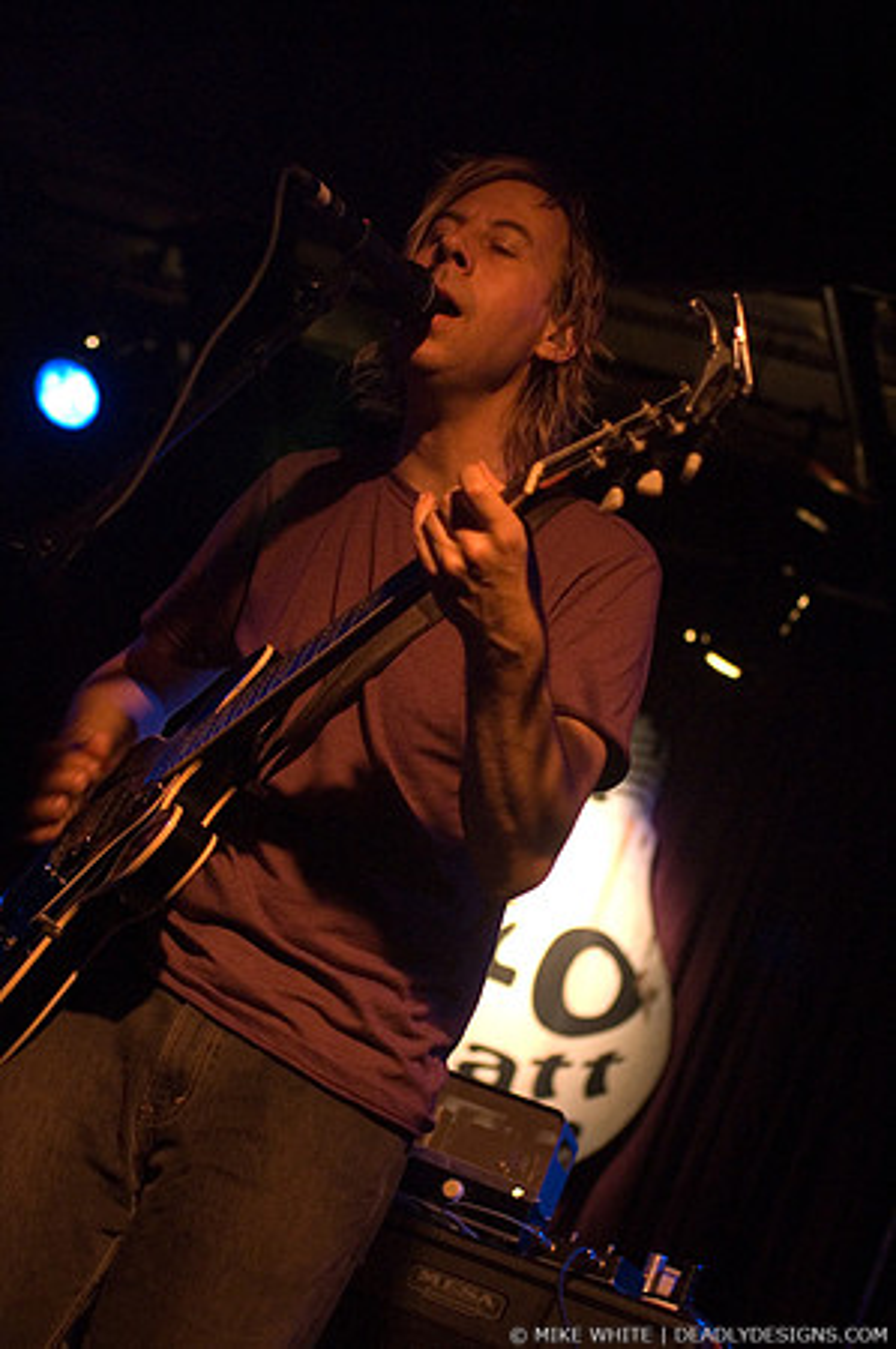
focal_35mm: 72
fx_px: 2694
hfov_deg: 18.9
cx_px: 448
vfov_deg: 28.1
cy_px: 674
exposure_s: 1/30
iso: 1600
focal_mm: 48
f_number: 2.8
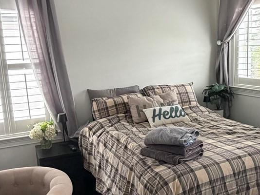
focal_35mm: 42
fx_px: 316
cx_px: 171
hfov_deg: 44.2
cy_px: 113
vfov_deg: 34.3
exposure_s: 1/75
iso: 320
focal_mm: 2.22
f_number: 2.2
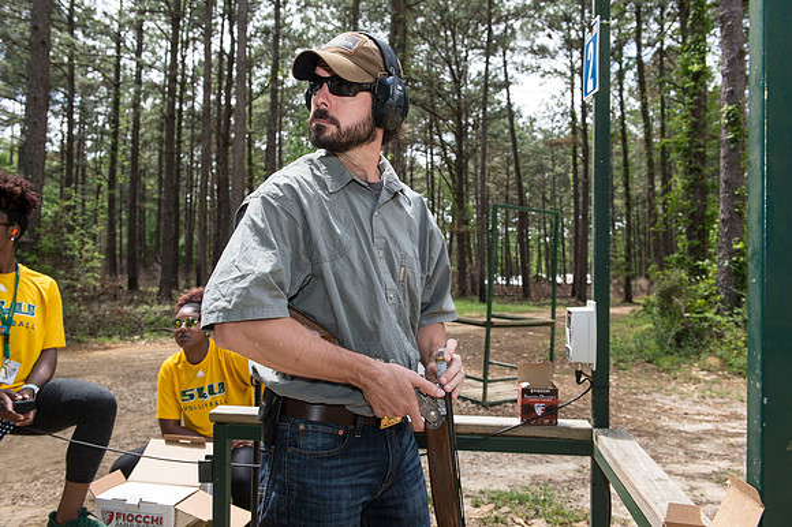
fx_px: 682
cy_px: 264
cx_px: 396
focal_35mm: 31
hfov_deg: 60.3
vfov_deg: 42.3
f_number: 7.1
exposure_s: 1/160
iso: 160
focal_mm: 31
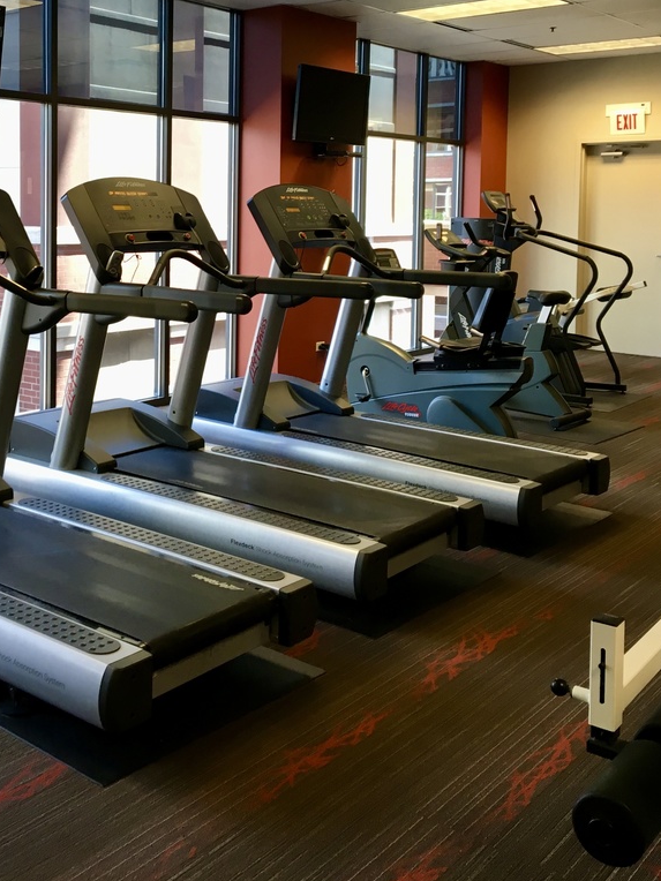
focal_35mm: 41
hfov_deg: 34.8
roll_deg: -0.7
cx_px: 221
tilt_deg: -3.0
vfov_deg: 44.8
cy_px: 263
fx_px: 1044
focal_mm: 4.15
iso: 50
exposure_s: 1/30
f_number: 2.2
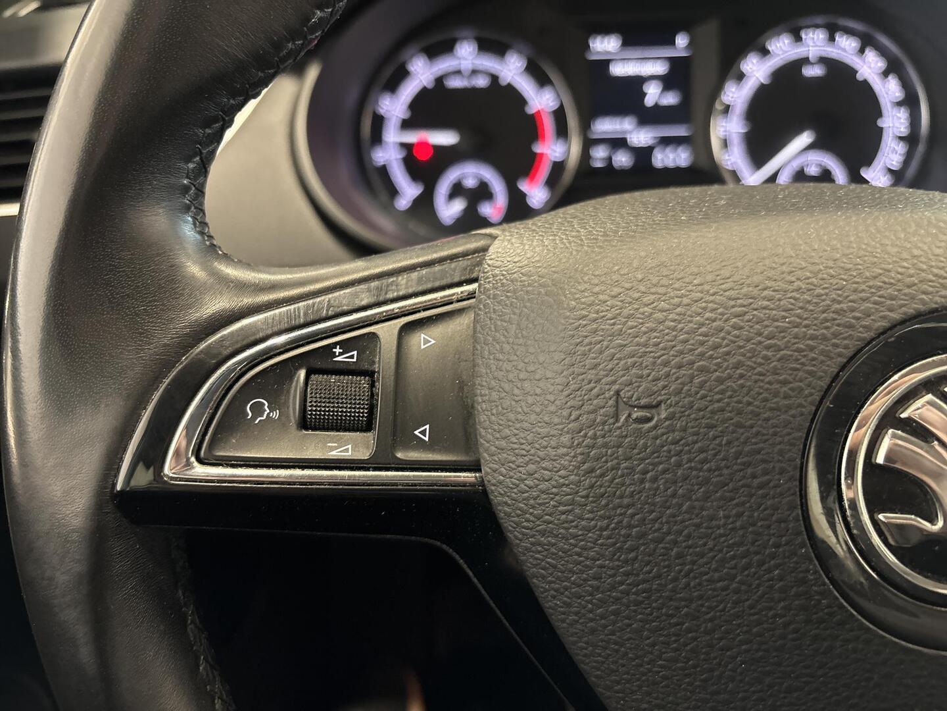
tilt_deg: -28.8
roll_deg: +3.2
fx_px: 711
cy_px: 356
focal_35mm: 26
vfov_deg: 53.1
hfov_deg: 67.3
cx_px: 474
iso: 500
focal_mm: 5.96
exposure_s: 1/35
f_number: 1.6
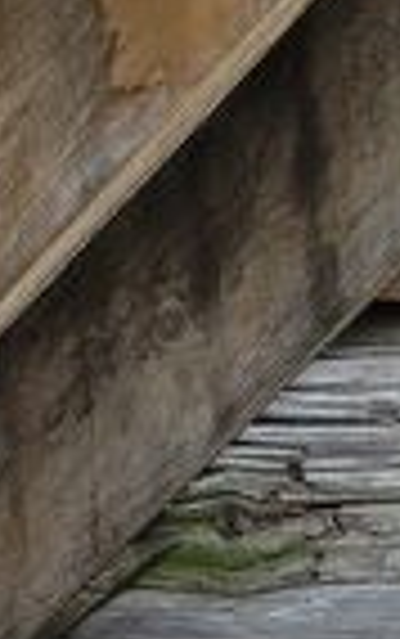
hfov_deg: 7.5
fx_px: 2698
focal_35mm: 155
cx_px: 1151
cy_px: 1310
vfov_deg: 11.9
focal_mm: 5.4
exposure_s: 1/120
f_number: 1.8
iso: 160
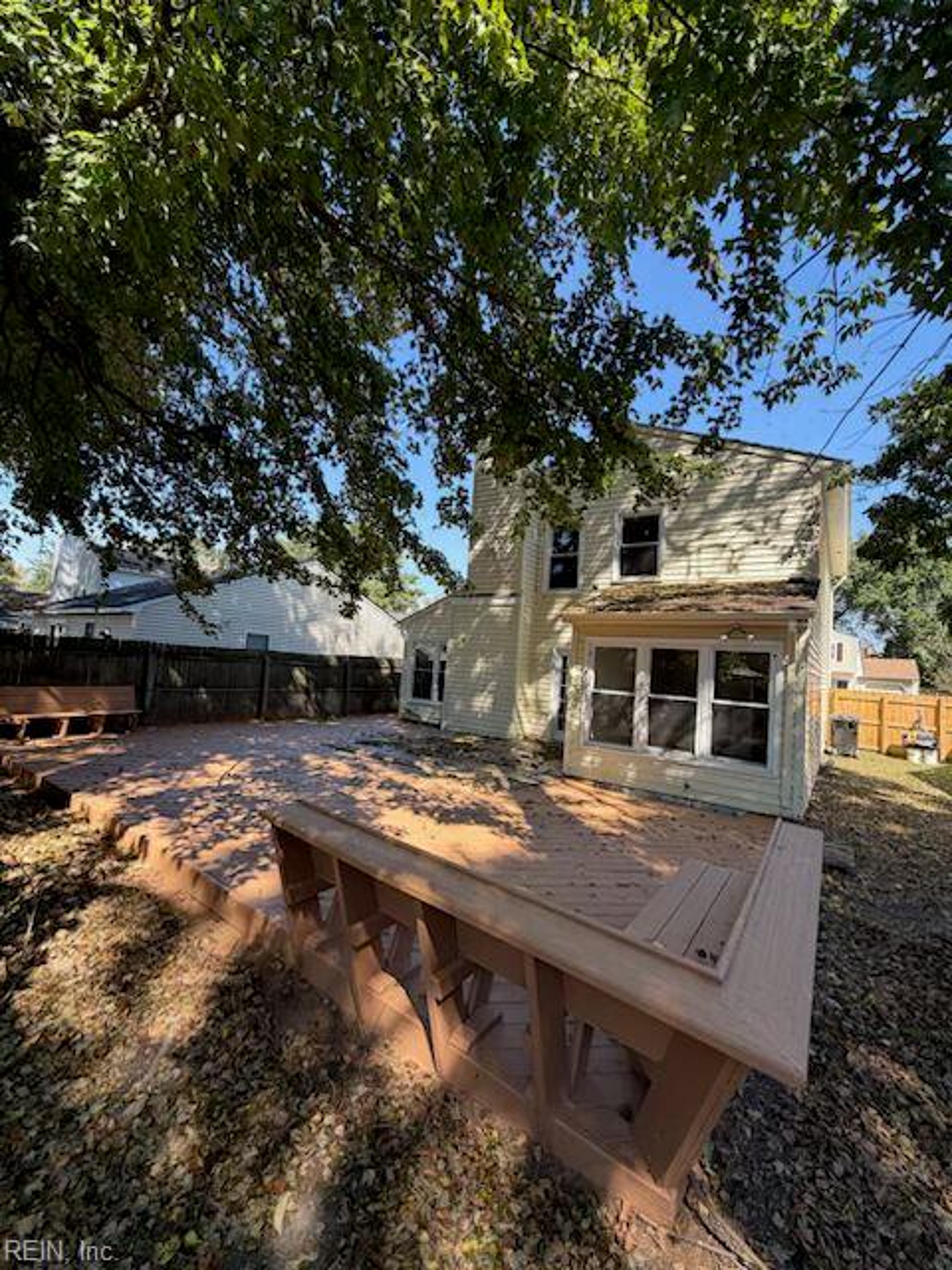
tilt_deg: +3.9
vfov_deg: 102.1
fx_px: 513
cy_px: 635
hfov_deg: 85.7
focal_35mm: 14
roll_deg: -4.2
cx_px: 476
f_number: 2.2
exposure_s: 1/286
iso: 50
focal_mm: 2.22
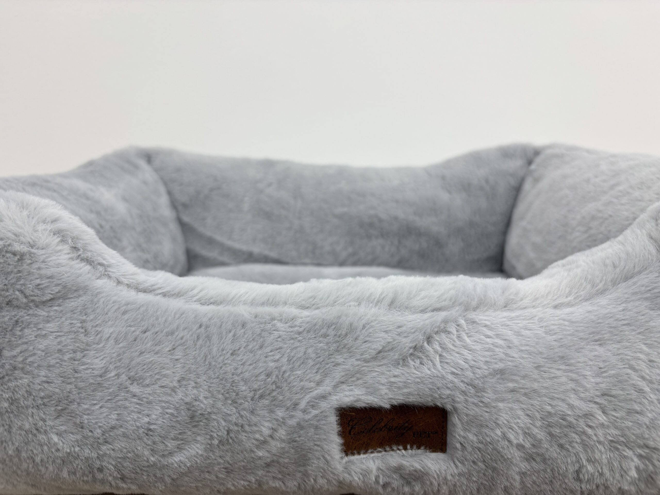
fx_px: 496
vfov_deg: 53.1
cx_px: 330
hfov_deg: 67.3
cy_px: 248
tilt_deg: -11.2
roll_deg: -0.4
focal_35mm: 26
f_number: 1.6
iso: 40
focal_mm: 5.96
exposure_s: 1/100
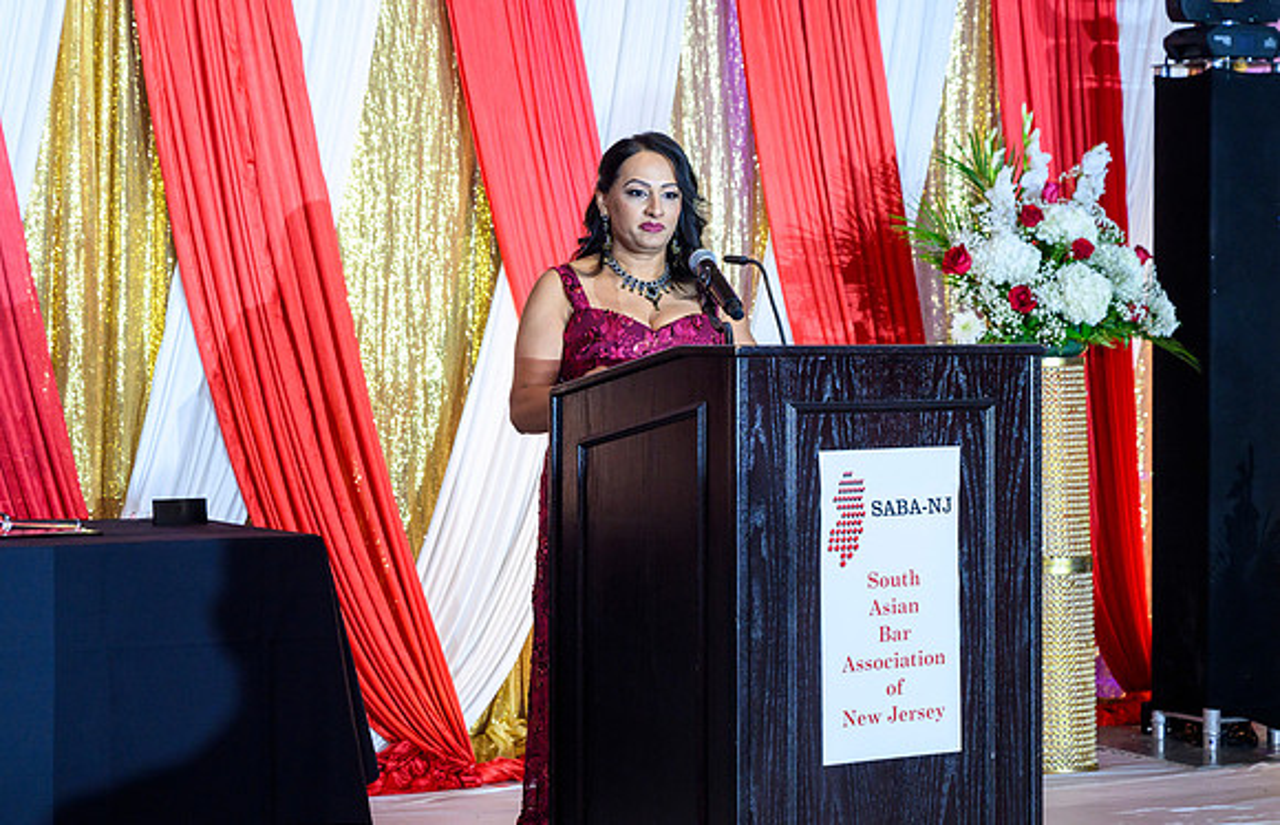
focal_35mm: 82
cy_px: 330
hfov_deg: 25.0
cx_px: 558
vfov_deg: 16.2
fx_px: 2890
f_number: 4.5
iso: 1600
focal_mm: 70
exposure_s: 1/200
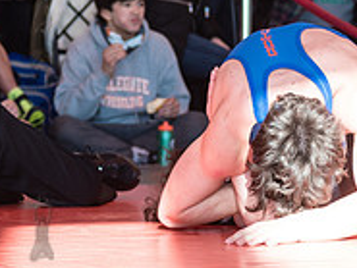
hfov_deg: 7.4
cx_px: 309
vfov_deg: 5.6
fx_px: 2755
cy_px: 151
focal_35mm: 267
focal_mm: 80
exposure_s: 1/400
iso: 400
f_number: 4
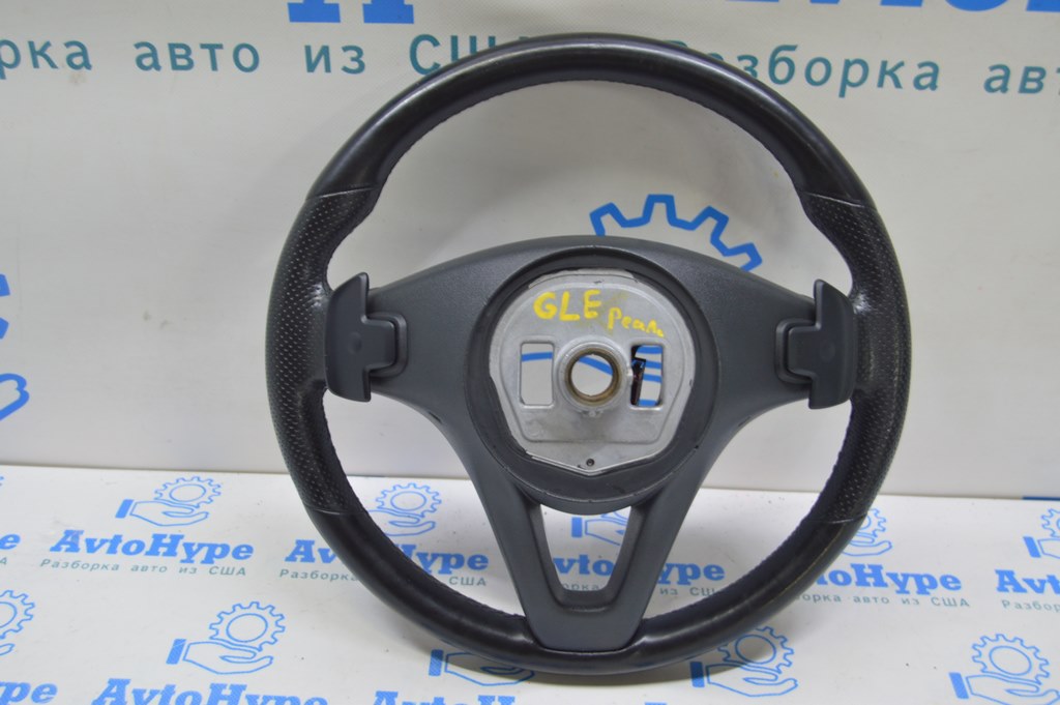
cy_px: 352
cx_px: 530
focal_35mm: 39
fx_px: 1147
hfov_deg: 49.6
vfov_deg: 34.2
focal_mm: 26
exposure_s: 1/20
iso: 400
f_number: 5.6
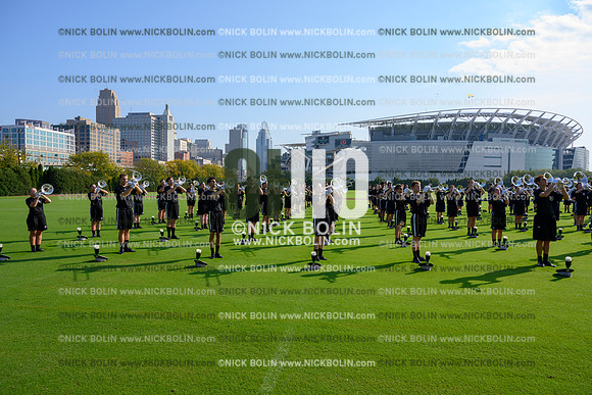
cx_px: 296
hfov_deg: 73.7
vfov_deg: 53.2
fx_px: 395
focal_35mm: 24
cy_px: 198
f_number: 7.1
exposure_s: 1/200
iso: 80
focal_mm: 24
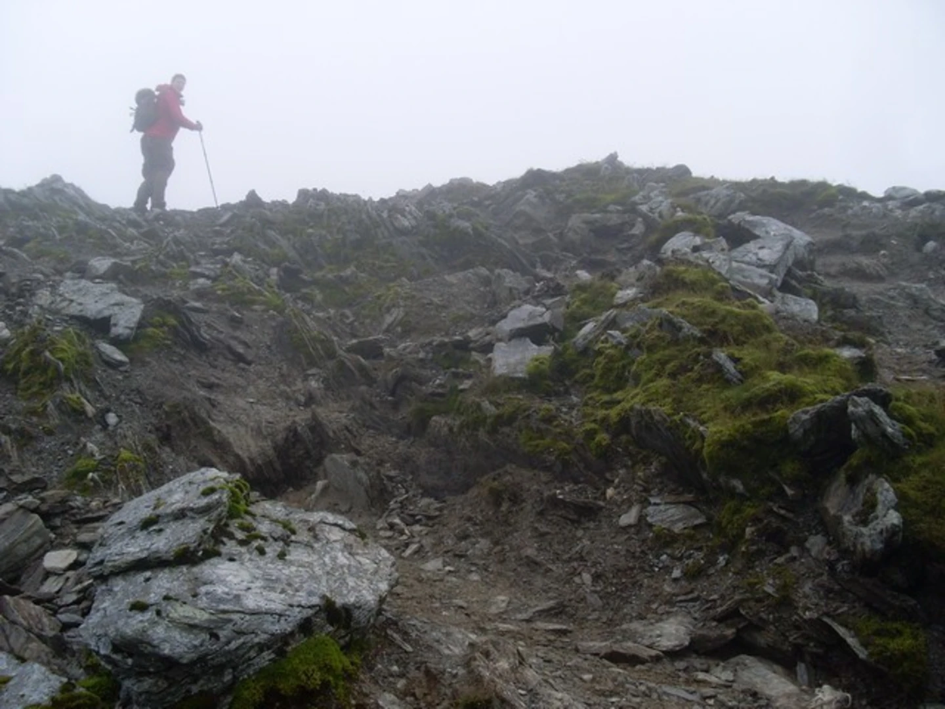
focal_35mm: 38
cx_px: 472
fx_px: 1037
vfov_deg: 37.7
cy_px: 354
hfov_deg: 49.0
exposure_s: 1/1000
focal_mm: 6.3
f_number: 3
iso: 100
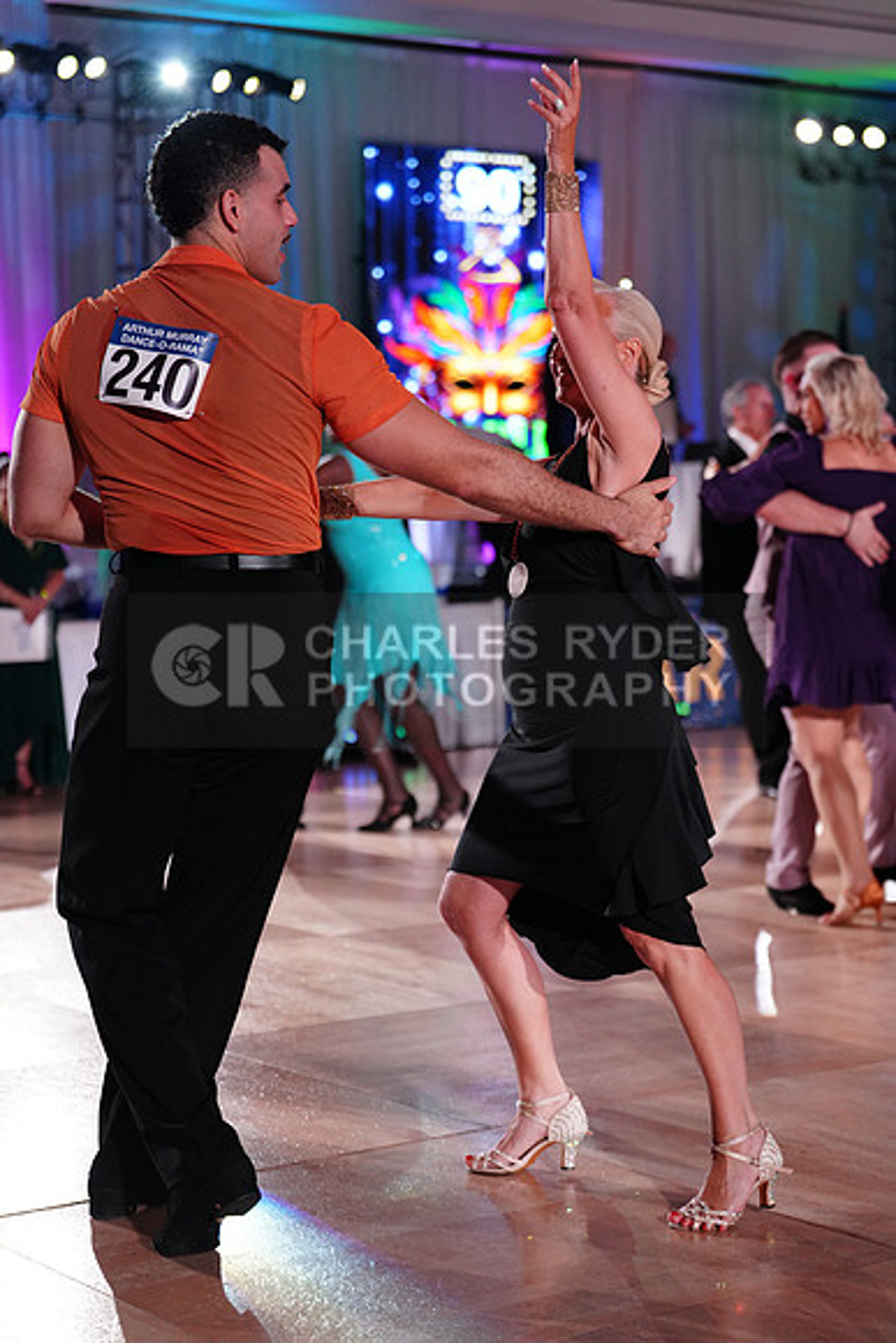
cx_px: 448
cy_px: 672
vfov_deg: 28.8
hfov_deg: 19.5
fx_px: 2612
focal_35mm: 70
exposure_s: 1/640
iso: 2000
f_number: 2.8
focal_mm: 70
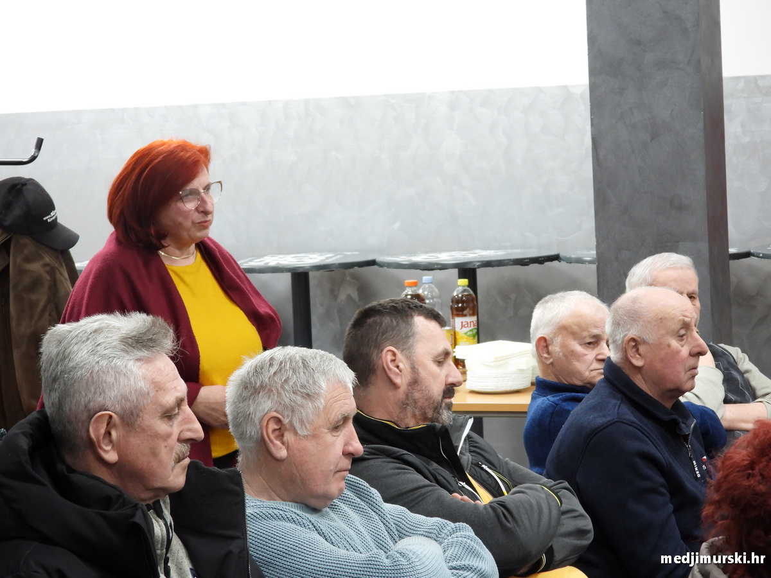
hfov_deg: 20.2
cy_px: 289
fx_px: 2160
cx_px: 386
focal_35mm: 97
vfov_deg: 15.2
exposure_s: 1/25
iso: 400
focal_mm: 17.5
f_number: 3.5
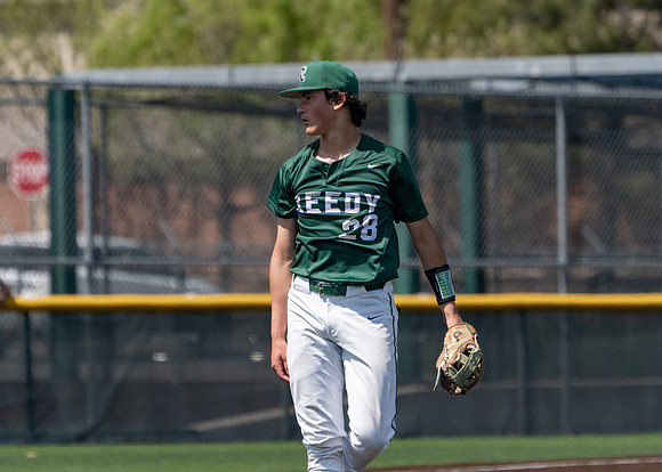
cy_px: 264
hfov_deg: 3.9
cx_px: 360
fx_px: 9731
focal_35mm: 518
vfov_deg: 2.8
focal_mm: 407
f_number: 8
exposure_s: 1/2500
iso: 640
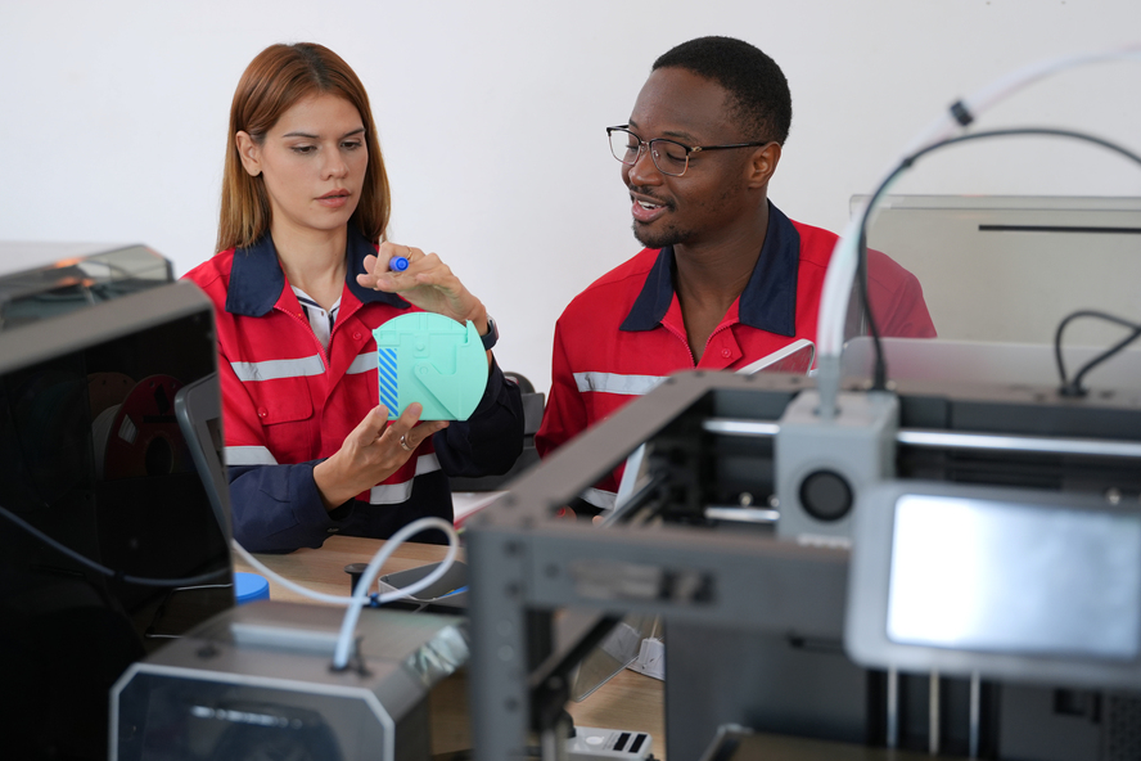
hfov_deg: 39.6
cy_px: 350
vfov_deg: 27.0
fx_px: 1585
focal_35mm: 50
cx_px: 560
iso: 500
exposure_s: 1/250
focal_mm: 37
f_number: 2.8
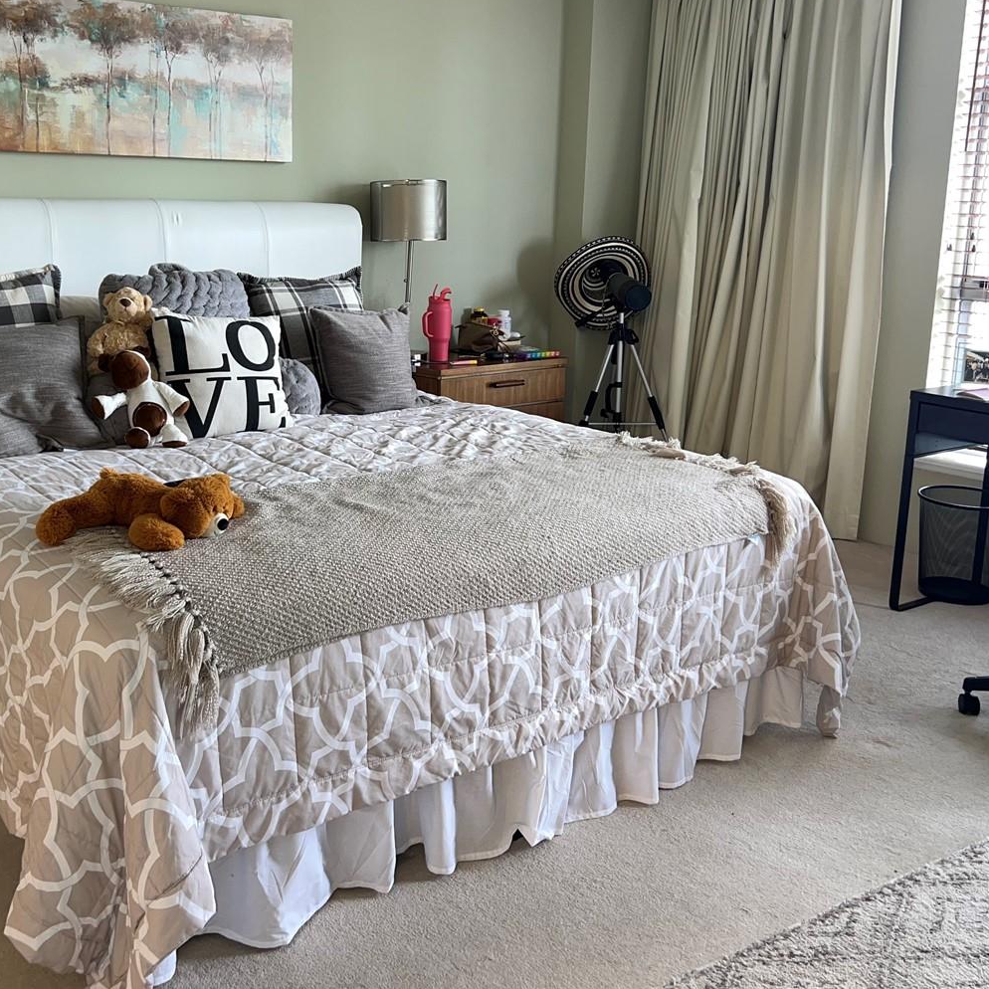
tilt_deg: -10.2
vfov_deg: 44.8
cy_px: 410
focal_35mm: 37
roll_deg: -0.6
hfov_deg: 44.4
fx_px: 1196
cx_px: 346
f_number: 1.5
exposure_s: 1/25
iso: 40
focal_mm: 5.7
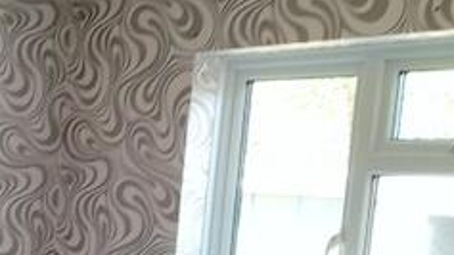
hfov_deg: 21.0
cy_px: 328
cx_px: -138
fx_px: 1107
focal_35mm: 92
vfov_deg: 12.7
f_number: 2
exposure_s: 1/50
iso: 64
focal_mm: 4.6
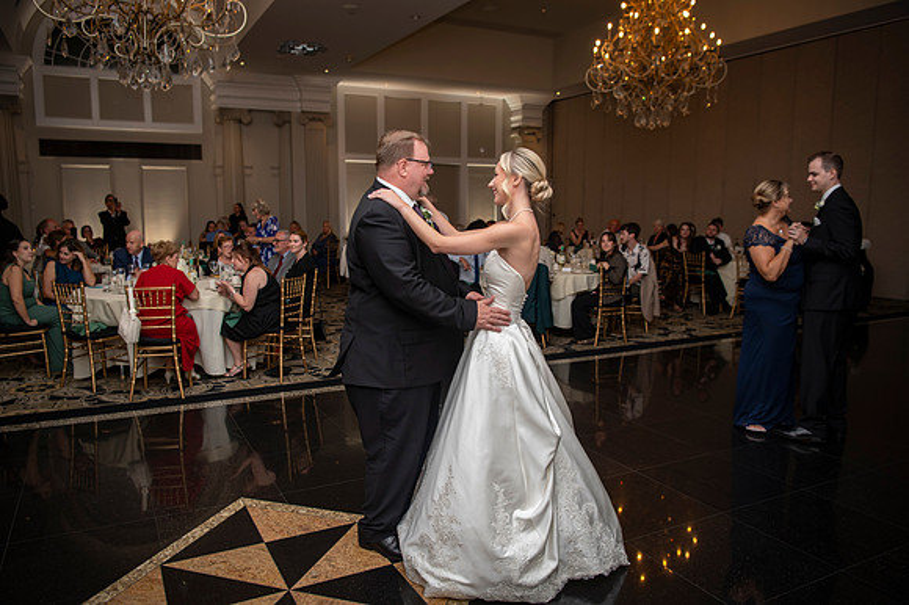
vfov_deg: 46.8
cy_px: 302
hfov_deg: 66.1
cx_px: 454
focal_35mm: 28
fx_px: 699
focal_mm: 27
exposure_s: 1/100
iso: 500
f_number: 2.8
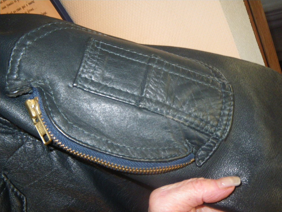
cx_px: 141
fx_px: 277
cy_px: 106
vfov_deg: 41.8
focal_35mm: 34
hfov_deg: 54.0
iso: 400
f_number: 3.8
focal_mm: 6.1
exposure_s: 1/50
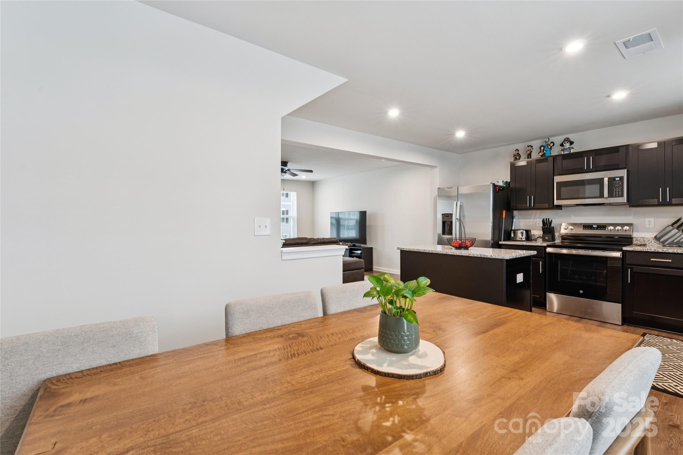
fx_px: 311
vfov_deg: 72.4
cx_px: 342
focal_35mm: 16
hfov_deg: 95.3
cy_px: 228
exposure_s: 1
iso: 100
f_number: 11
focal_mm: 16.4
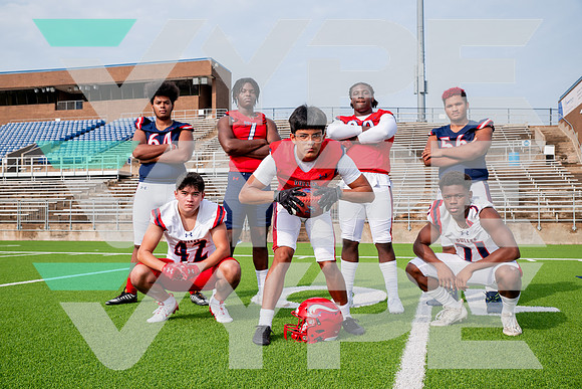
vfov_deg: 36.9
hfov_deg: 53.1
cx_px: 291
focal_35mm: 36
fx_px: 582
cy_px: 194
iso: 125
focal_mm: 36
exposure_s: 1/320
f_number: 7.1
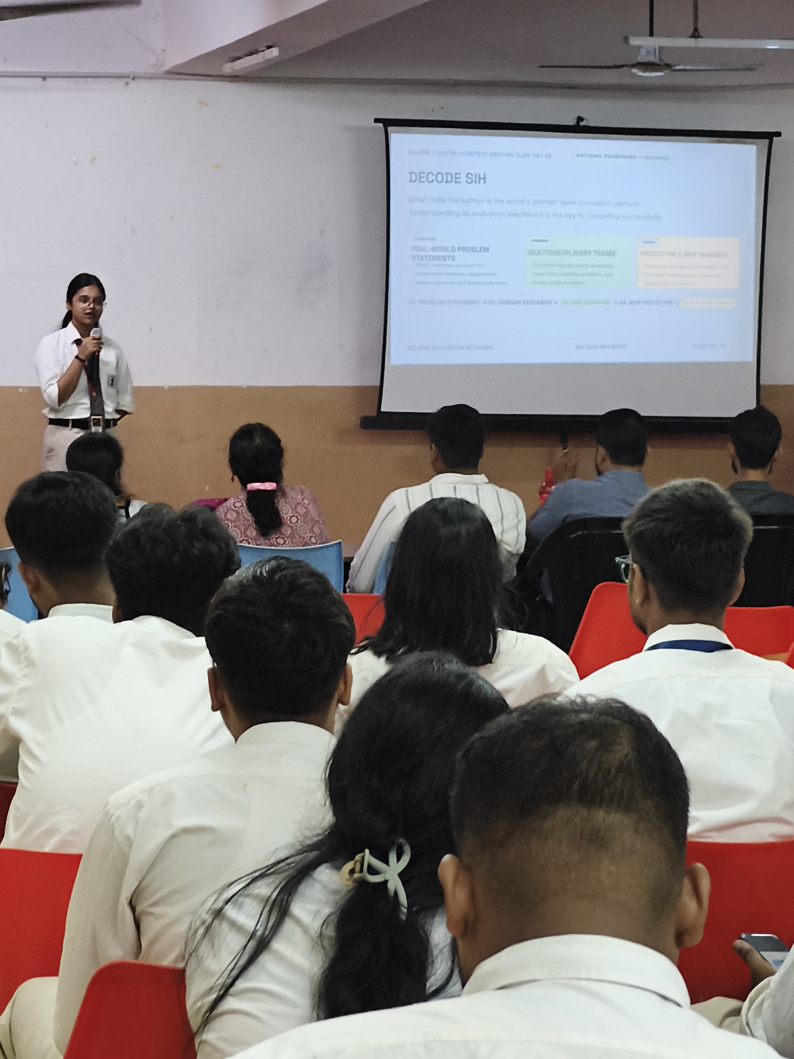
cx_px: 397
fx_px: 2905
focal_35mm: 95
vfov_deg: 20.7
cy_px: 530
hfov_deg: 15.6
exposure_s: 1/50
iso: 766
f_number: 1.85
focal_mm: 7.1
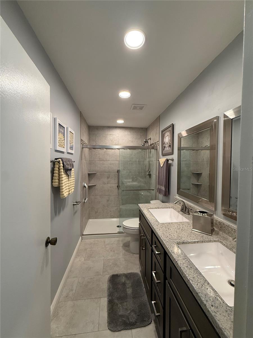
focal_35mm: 14
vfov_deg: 102.1
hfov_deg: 85.7
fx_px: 136
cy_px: 169
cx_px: 126
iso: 250
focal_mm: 2.22
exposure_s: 1/120
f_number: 2.2
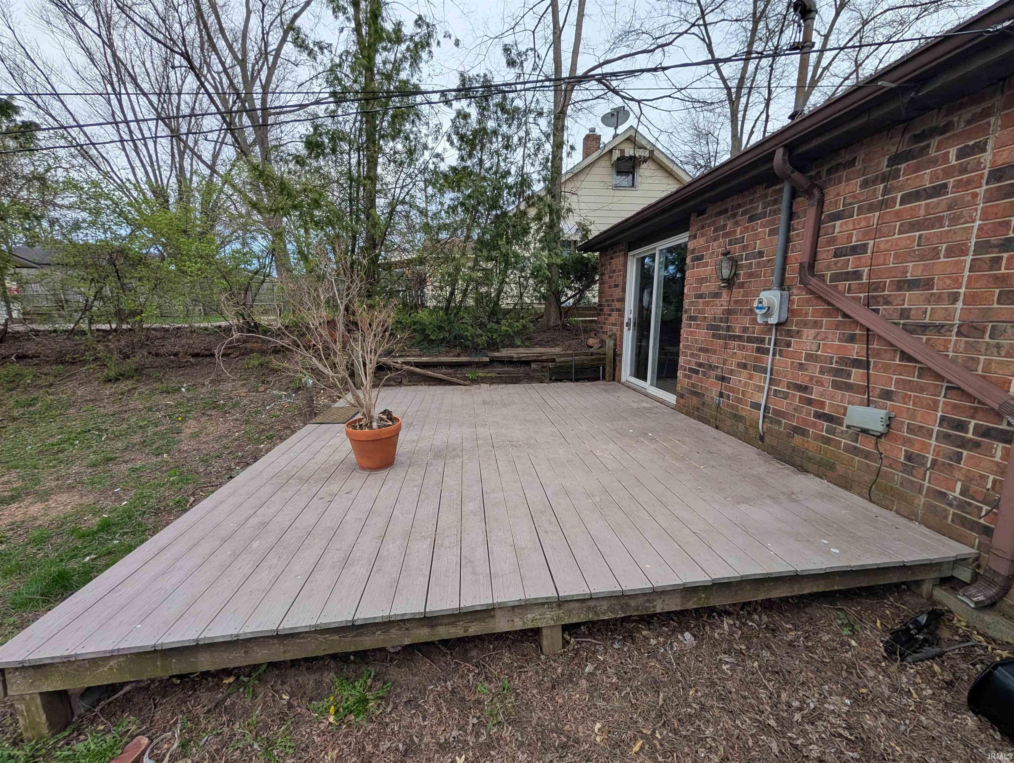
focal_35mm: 12
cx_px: 507
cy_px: 382
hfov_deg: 110.5
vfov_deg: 94.6
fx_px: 352
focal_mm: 2.02
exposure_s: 1/1541
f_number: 1.7
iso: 49
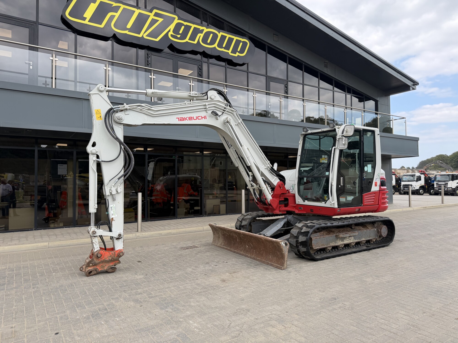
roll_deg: +0.8
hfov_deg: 71.6
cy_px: 172
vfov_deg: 56.8
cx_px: 229
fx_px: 318
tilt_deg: +1.8
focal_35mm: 24
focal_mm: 6.76
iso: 100
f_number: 1.78
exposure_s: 1/992
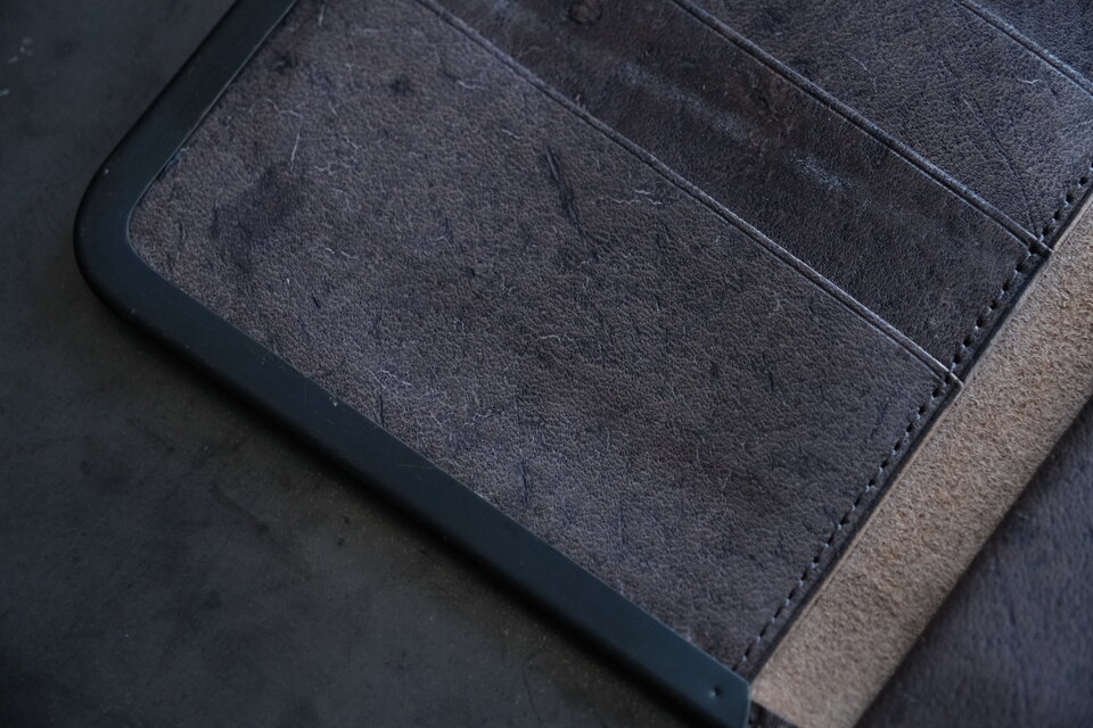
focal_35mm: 78
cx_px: 546
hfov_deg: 26.0
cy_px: 364
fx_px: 2368
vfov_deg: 17.5
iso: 2500
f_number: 5
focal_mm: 52.1
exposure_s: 1/320
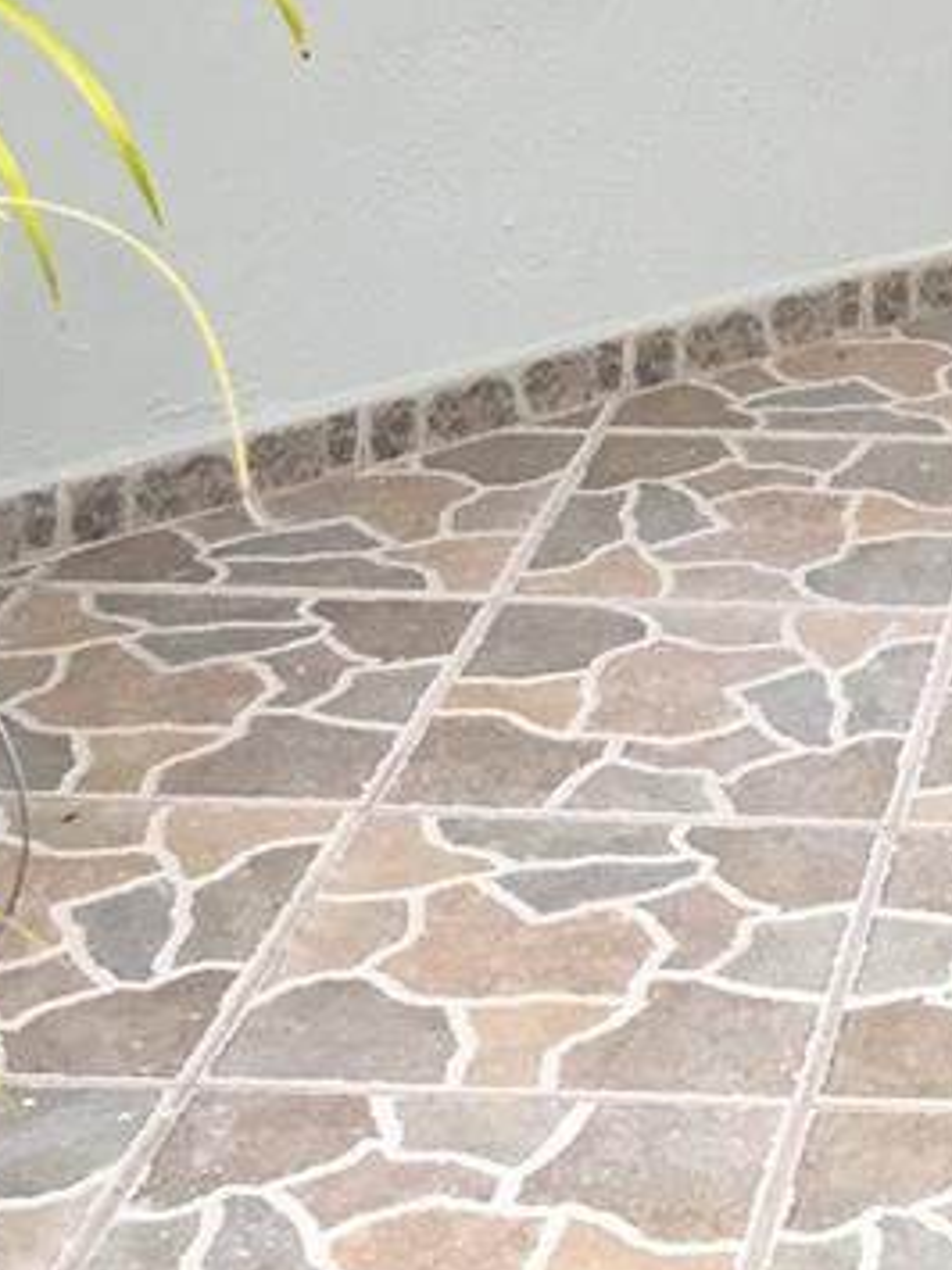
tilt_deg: -0.5
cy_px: -690
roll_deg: -2.2
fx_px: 3596
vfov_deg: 17.7
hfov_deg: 14.2
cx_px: 1385
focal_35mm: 98
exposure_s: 1/30
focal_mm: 4.15
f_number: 2.2
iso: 25
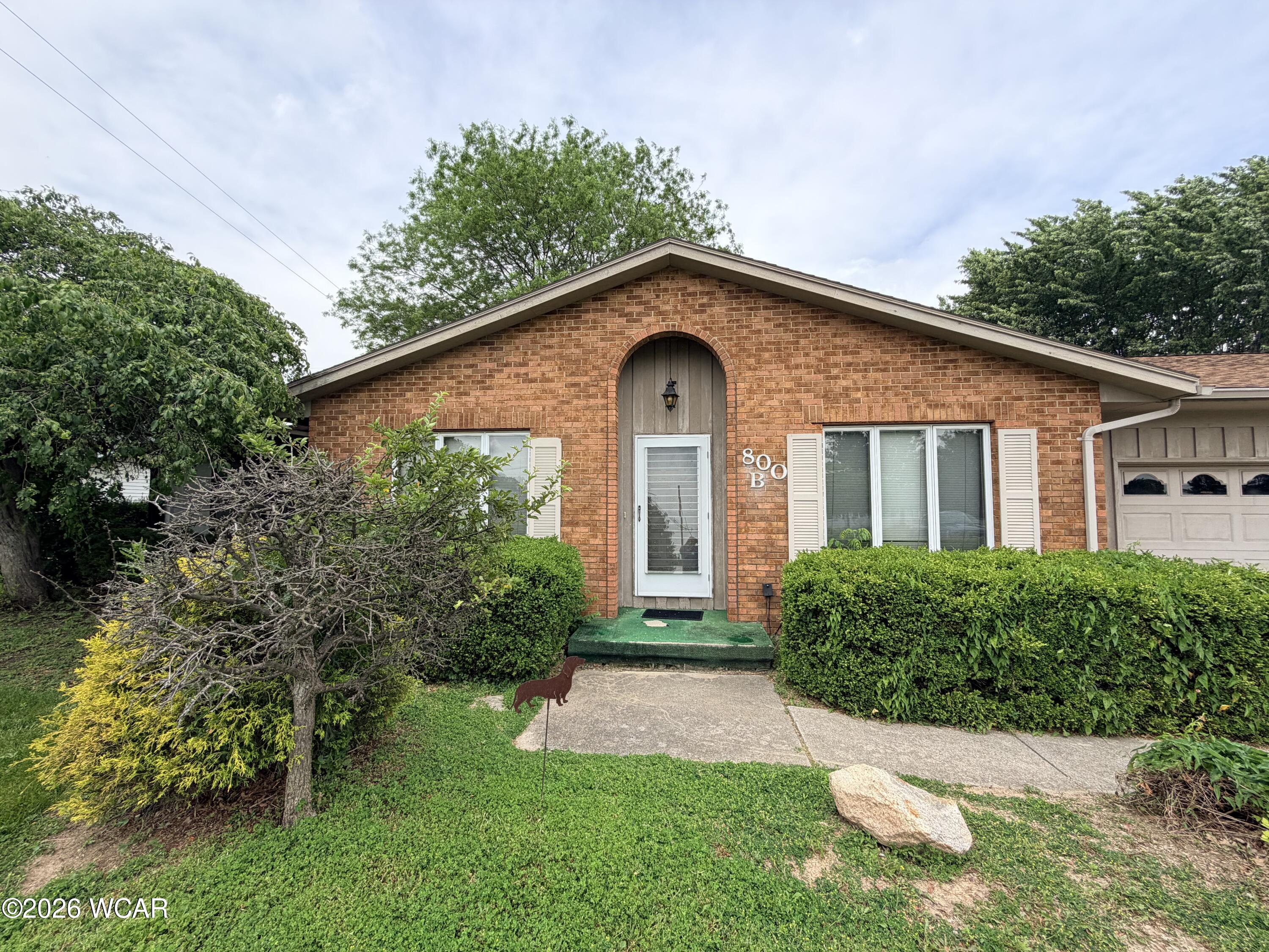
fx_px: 513
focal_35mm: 14
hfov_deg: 102.1
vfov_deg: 85.7
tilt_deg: +2.8
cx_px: 634
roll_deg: +0.1
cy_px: 476
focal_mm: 2.22
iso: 32
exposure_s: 1/770
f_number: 2.2
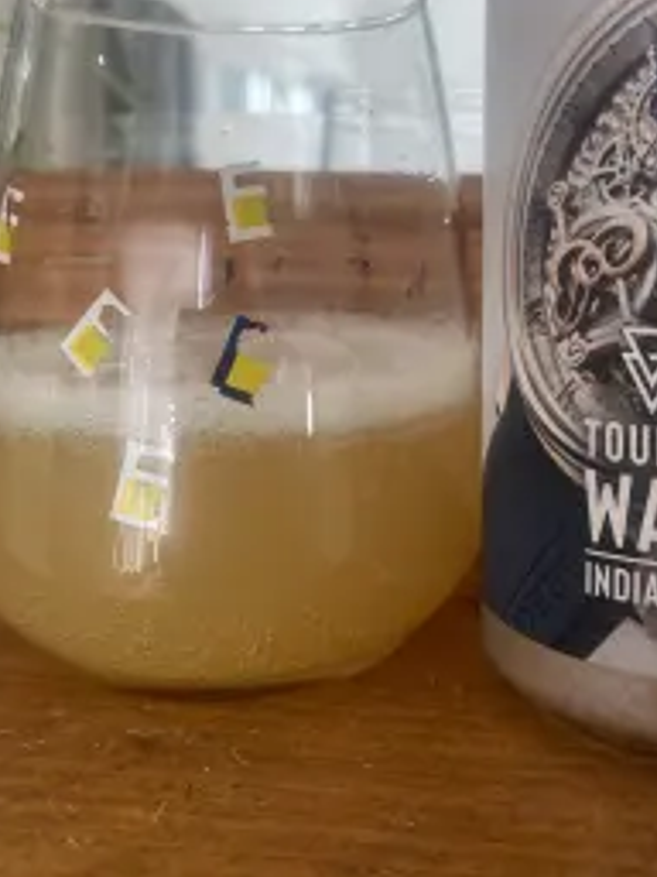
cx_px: 435
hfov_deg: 36.5
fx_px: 987
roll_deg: -3.0
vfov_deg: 47.0
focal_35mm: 39
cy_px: 288
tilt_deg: -2.7
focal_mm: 4.25
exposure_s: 1/122
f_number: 1.8
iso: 80
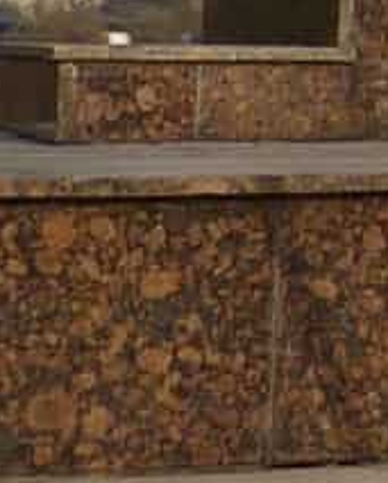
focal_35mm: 272
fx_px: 3896
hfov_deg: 5.4
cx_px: 1162
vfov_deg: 6.4
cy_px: -1023
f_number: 5
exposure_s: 1/500
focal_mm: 4.1
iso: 80
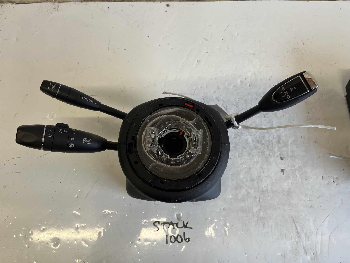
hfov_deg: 67.3
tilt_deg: -80.3
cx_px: 175
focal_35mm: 26
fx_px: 263
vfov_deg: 53.1
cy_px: 132
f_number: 1.6
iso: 80
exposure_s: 1/100
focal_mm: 5.1
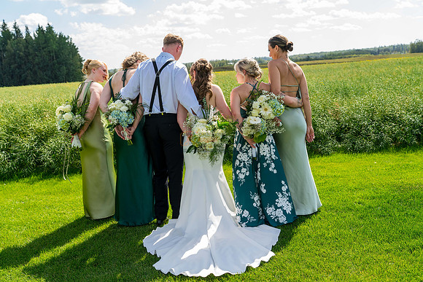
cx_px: 212
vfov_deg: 31.2
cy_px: 141
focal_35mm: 43
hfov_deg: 45.4
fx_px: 505
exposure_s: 1/500
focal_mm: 43
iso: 400
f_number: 5.6
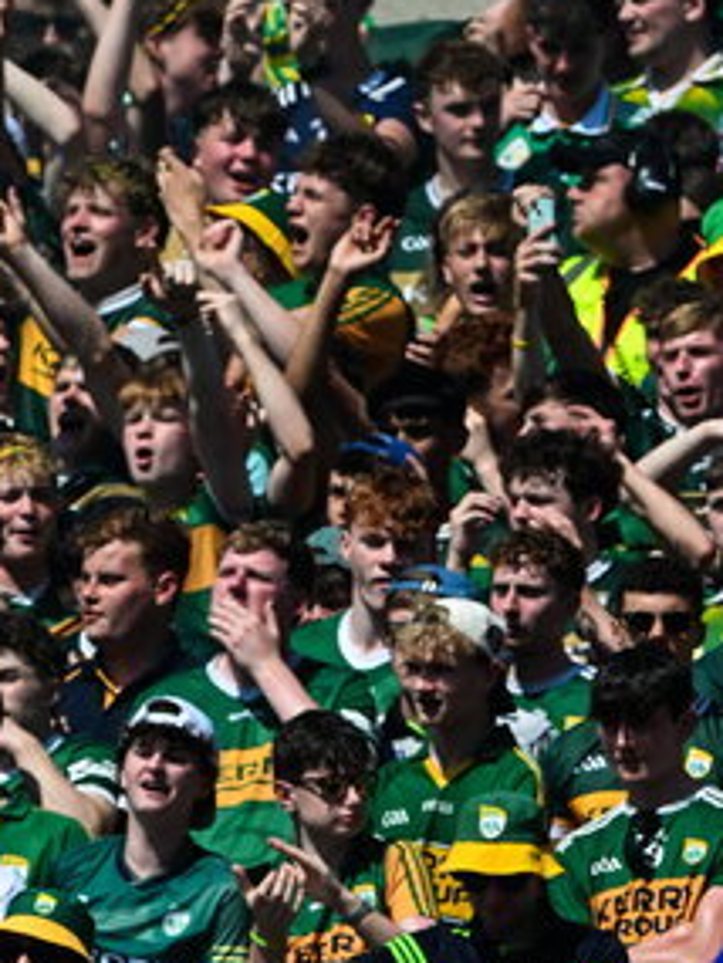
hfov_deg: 1.1
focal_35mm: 1382
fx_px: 38458
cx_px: 46
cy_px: 1010
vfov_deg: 1.4
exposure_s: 1/2000
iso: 200
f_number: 5.6
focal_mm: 400
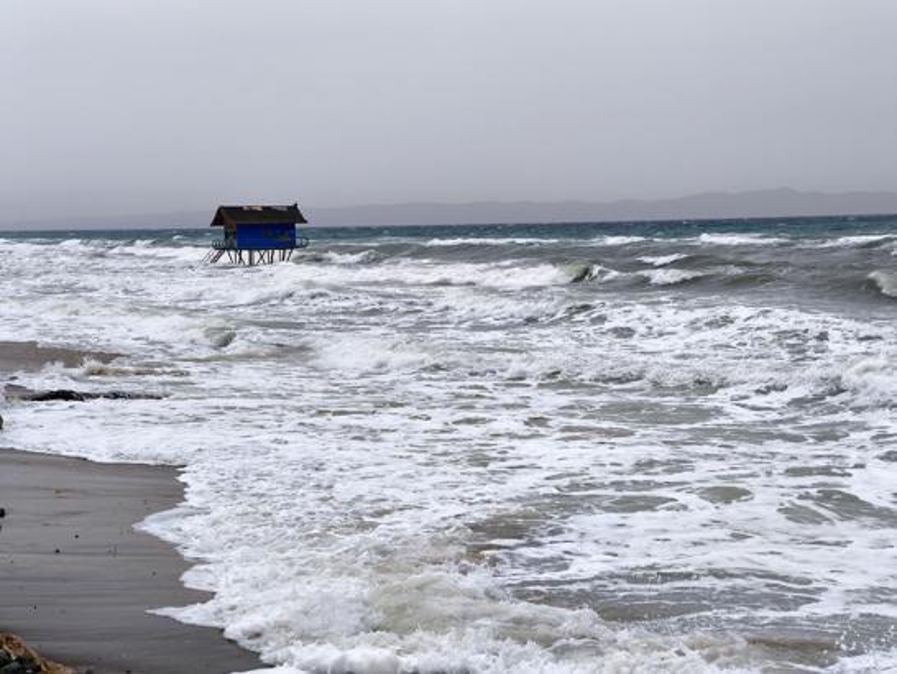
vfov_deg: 24.4
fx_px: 1555
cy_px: 337
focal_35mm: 60
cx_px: 448
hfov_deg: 32.2
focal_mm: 8.8
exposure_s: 1/294
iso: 50
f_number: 2
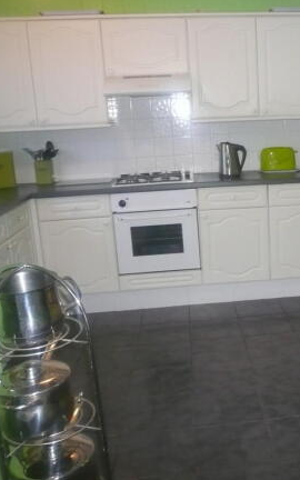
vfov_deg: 49.3
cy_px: 238
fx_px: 523
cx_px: 276
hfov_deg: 30.4
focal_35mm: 40
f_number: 2.8
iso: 250
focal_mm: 4.6
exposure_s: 1/30
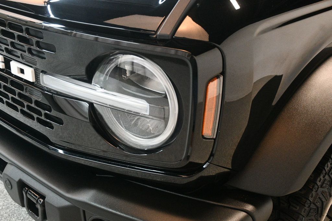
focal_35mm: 40
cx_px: 166
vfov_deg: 33.4
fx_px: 369
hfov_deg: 48.5
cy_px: 110
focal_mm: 27
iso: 3200
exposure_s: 1/60
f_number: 4
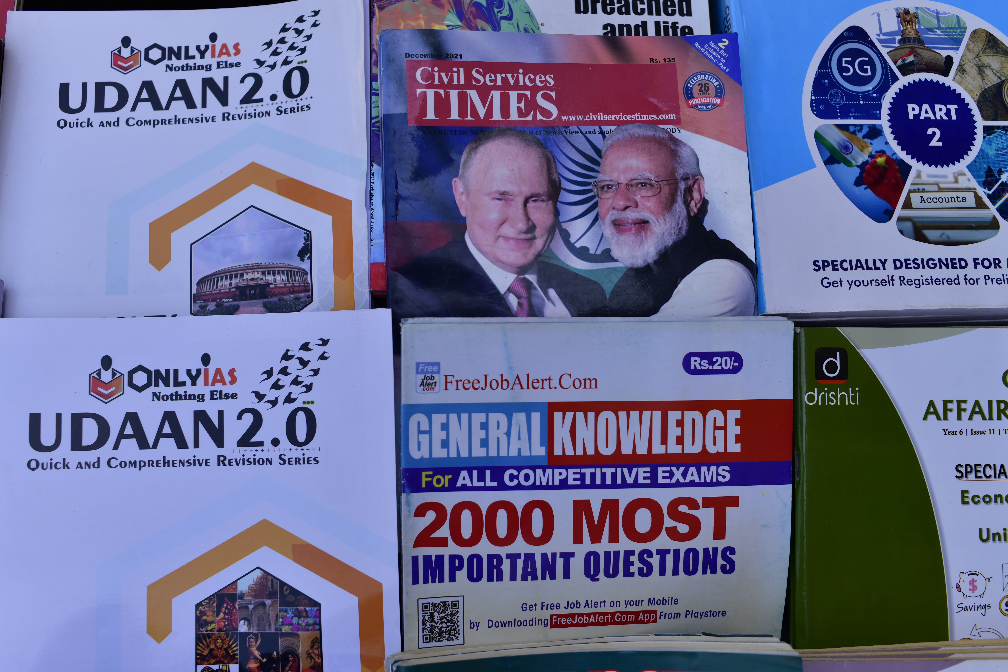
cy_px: 336
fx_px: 980
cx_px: 504
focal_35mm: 35
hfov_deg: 54.4
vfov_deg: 37.9
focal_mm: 35
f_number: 6.3
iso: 100
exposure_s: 1/320
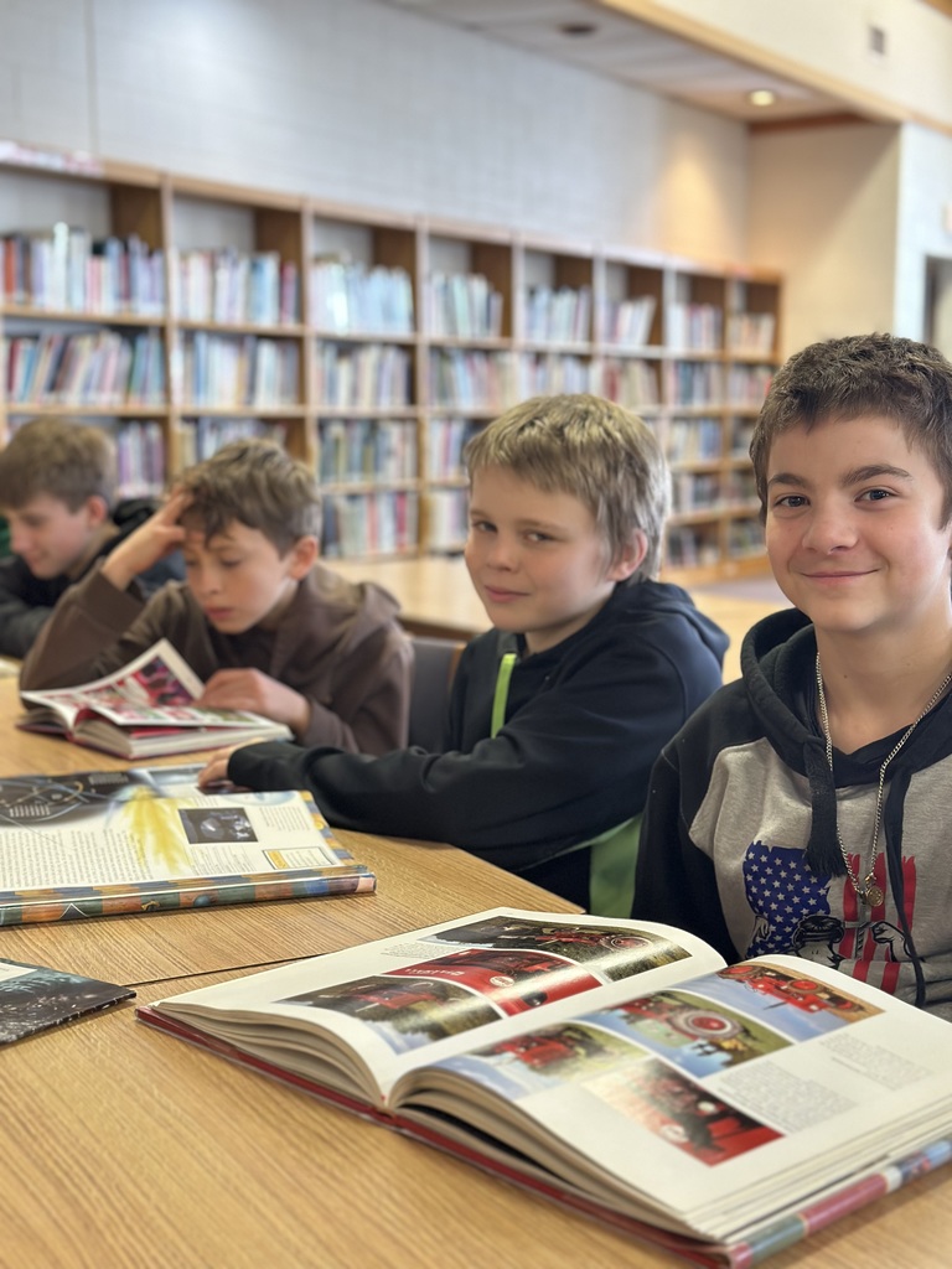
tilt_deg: -6.5
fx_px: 1760
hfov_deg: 30.3
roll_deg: -1.2
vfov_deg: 39.7
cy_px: 634
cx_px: 476
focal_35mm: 48
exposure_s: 1/40
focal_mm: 6.86
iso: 250
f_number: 1.78
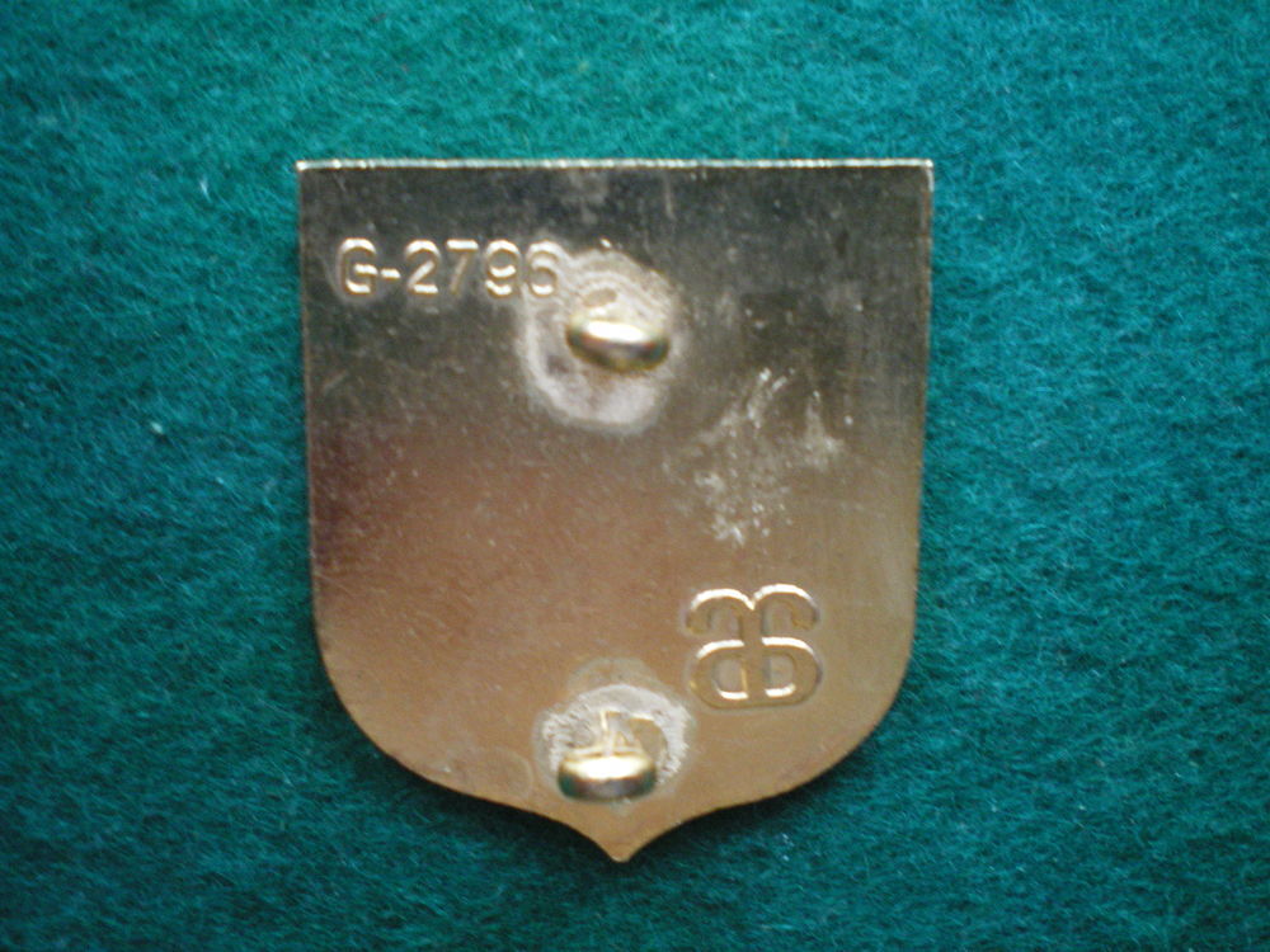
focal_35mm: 38
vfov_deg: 37.7
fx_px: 1394
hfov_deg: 49.0
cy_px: 476
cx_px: 635
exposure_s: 1/13
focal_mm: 6.3
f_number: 3.1
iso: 400
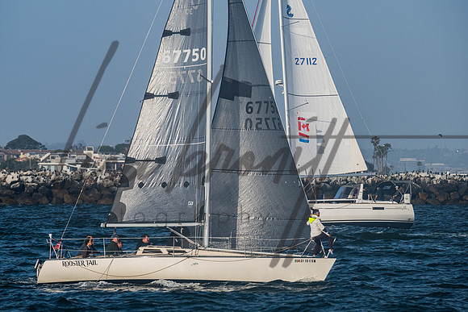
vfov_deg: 5.3
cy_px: 151
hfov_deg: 7.9
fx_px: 3379
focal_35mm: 260
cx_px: 217
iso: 400
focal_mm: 200
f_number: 8
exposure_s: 1/1000
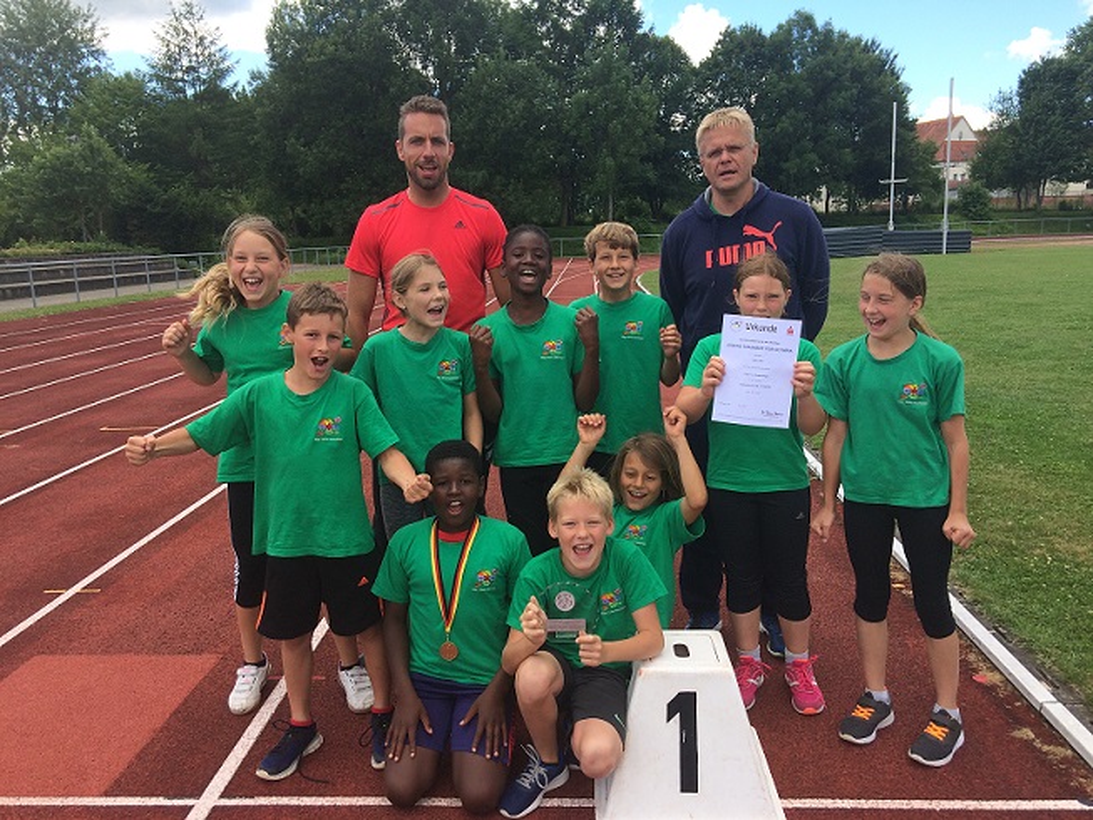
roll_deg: +2.6
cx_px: 546
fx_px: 916
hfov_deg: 61.7
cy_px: 410
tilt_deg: -12.3
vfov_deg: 48.2
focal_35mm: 29
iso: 32
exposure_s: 1/733
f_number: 2.2
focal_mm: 4.15
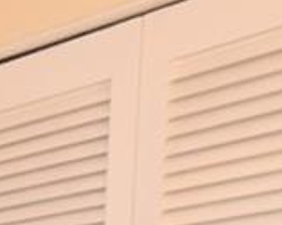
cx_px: -348
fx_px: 842
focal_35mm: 101
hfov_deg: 14.3
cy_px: 571
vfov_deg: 11.8
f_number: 3.5
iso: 800
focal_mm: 11
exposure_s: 1/60
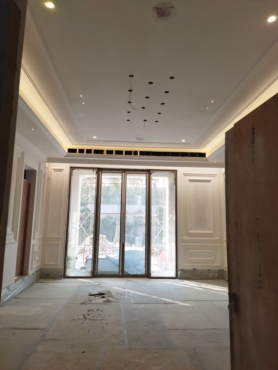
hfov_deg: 51.4
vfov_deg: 65.3
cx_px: 139
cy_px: 185
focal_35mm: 27
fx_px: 289
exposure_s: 1/165
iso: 100
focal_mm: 4.71
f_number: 1.79
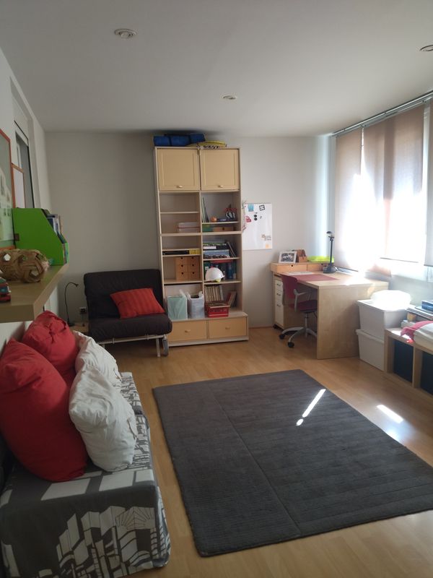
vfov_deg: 65.3
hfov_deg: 51.4
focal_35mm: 27
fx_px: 450
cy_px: 289
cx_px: 216
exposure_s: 1/33
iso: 113
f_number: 1.79
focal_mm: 4.74
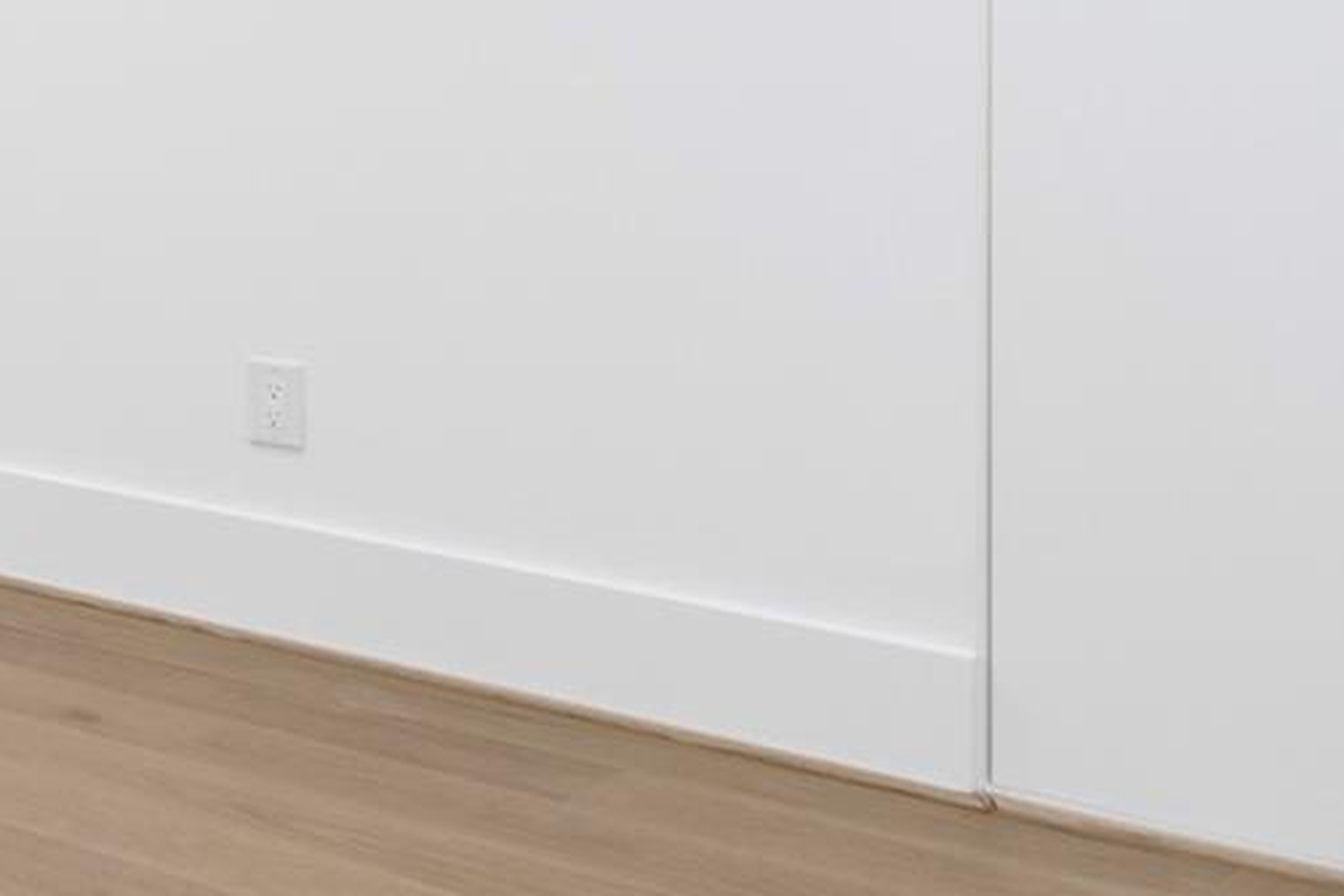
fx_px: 2426
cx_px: -944
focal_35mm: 65
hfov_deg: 22.1
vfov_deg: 20.2
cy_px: -36
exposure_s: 1/13
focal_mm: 16
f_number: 9
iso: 250
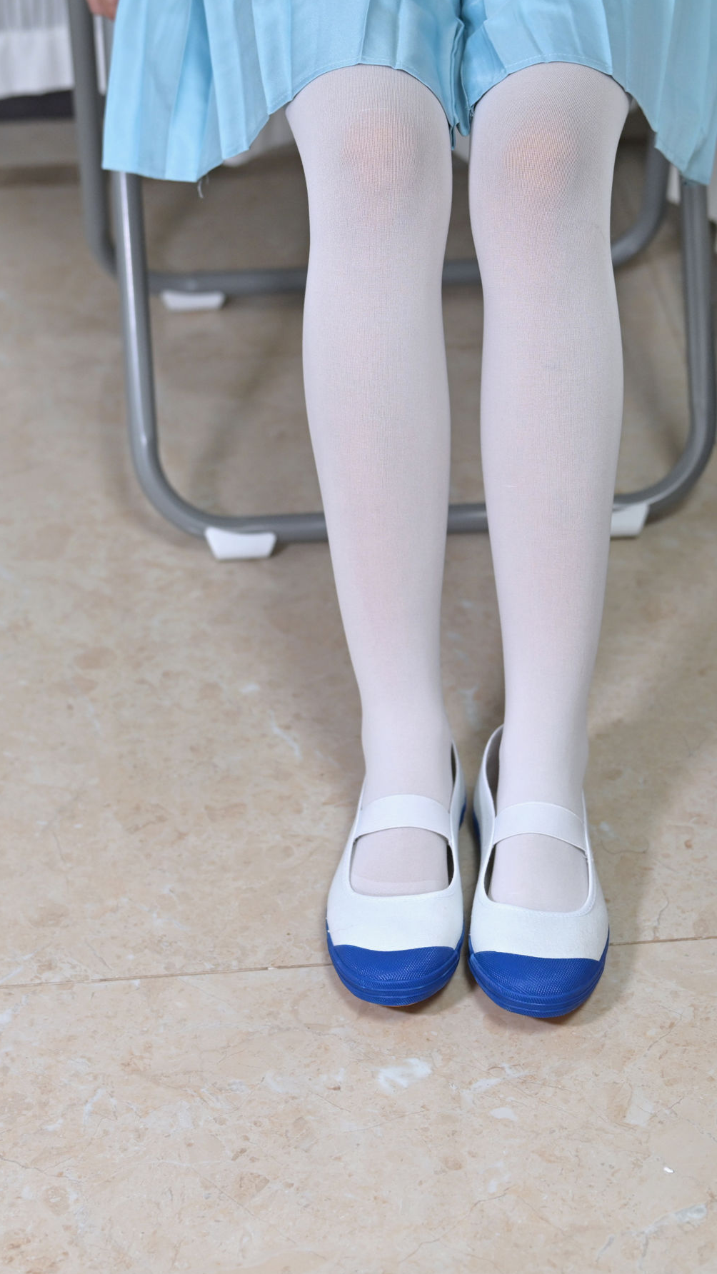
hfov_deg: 14.4
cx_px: 447
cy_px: 640
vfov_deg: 25.3
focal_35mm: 84
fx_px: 2838
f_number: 2.8
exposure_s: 1/100
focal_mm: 53
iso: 800
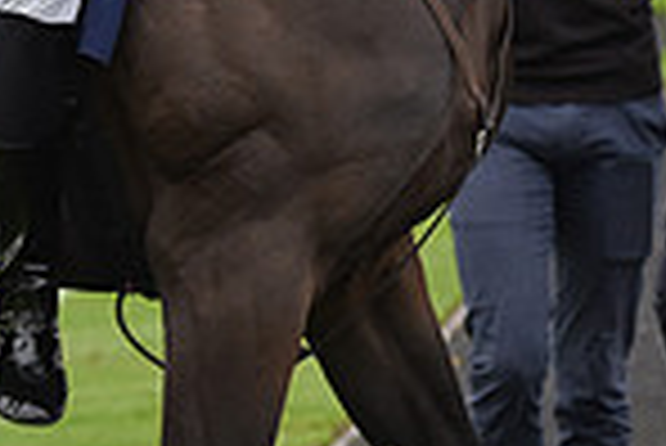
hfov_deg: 4.0
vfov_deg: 2.7
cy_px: -385
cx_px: 50
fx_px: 9444
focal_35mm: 510
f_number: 4.5
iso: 640
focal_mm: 130
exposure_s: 1/1250
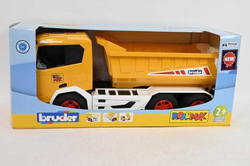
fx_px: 328
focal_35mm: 47
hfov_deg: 41.7
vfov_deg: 28.5
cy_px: 83
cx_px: 125
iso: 400
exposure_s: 1/125
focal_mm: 31.5
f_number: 5
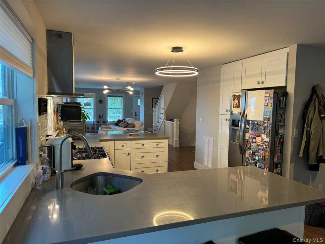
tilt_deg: -4.8
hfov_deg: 71.6
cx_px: 162
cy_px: 122
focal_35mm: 24
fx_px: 225
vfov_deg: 56.8
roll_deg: -1.2
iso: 125
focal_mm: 6.76
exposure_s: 1/60
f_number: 1.78
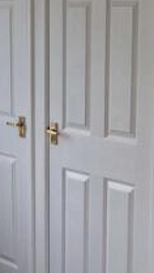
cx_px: 50
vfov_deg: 17.5
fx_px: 886
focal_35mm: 122
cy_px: 211
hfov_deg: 9.9
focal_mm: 5.4
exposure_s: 1/180
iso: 50
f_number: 1.8
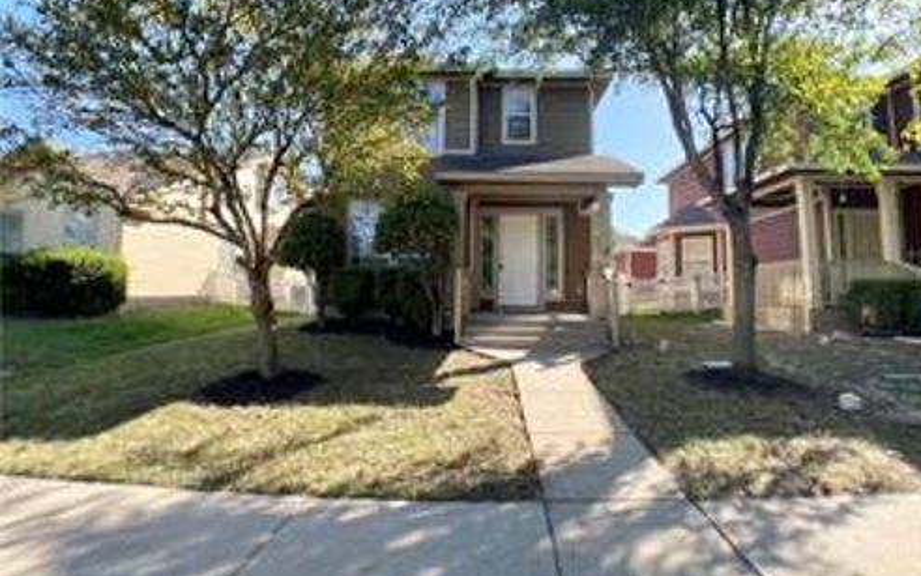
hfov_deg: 66.4
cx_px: 466
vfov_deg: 44.4
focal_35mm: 28
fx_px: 703
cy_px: 235
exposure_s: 1/839
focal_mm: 4.25
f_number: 1.8
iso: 32
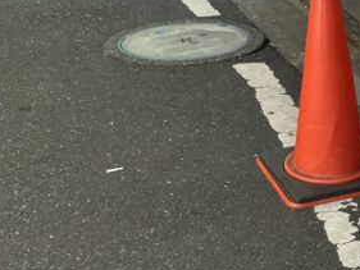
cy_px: 166
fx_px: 770
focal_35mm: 74
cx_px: 501
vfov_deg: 19.9
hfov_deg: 22.7
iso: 500
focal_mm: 5.96
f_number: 1.6
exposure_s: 1/33
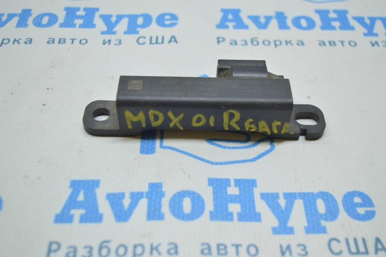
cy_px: 128
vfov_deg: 29.8
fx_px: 482
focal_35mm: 45
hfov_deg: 43.6
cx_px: 193
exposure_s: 1/60
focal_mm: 30
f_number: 4.2
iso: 400
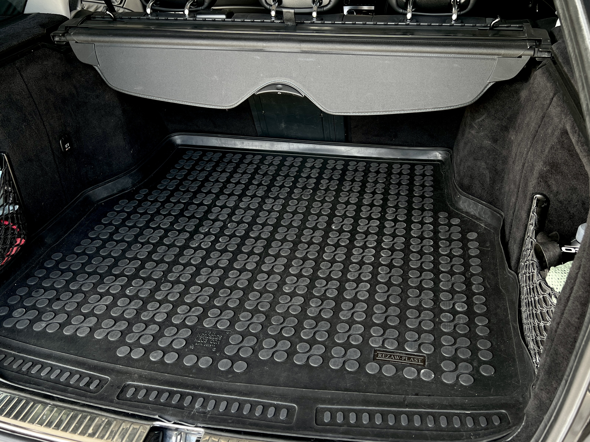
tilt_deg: -30.2
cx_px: 295
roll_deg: +1.6
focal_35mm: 26
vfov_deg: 53.0
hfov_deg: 67.3
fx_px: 443
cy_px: 221
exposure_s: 1/121
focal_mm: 5.7
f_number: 1.5
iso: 50
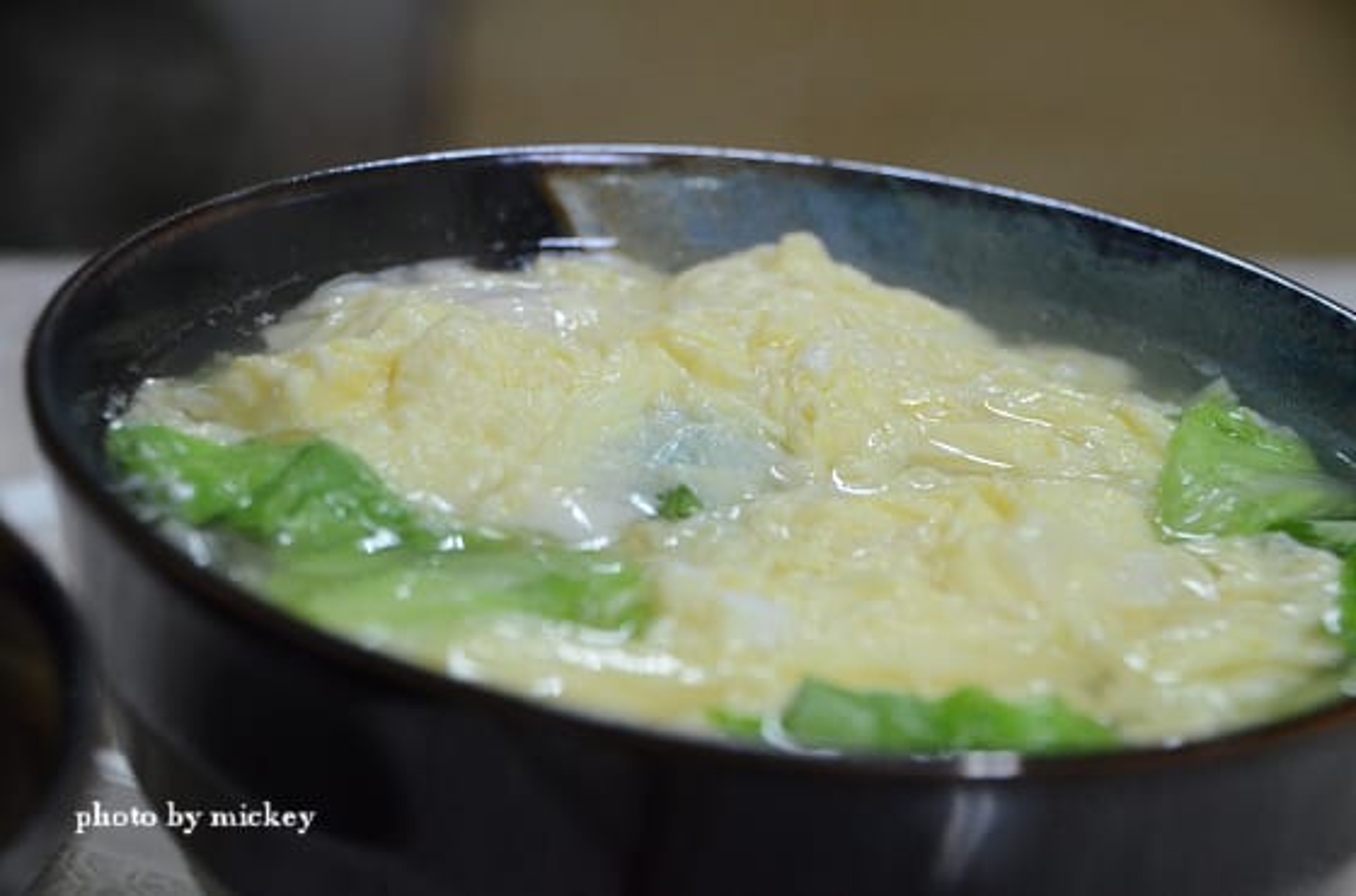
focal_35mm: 117
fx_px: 4395
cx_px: 678
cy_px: 448
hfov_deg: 17.5
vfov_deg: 11.6
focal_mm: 78
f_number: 5.6
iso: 2500
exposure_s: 1/80
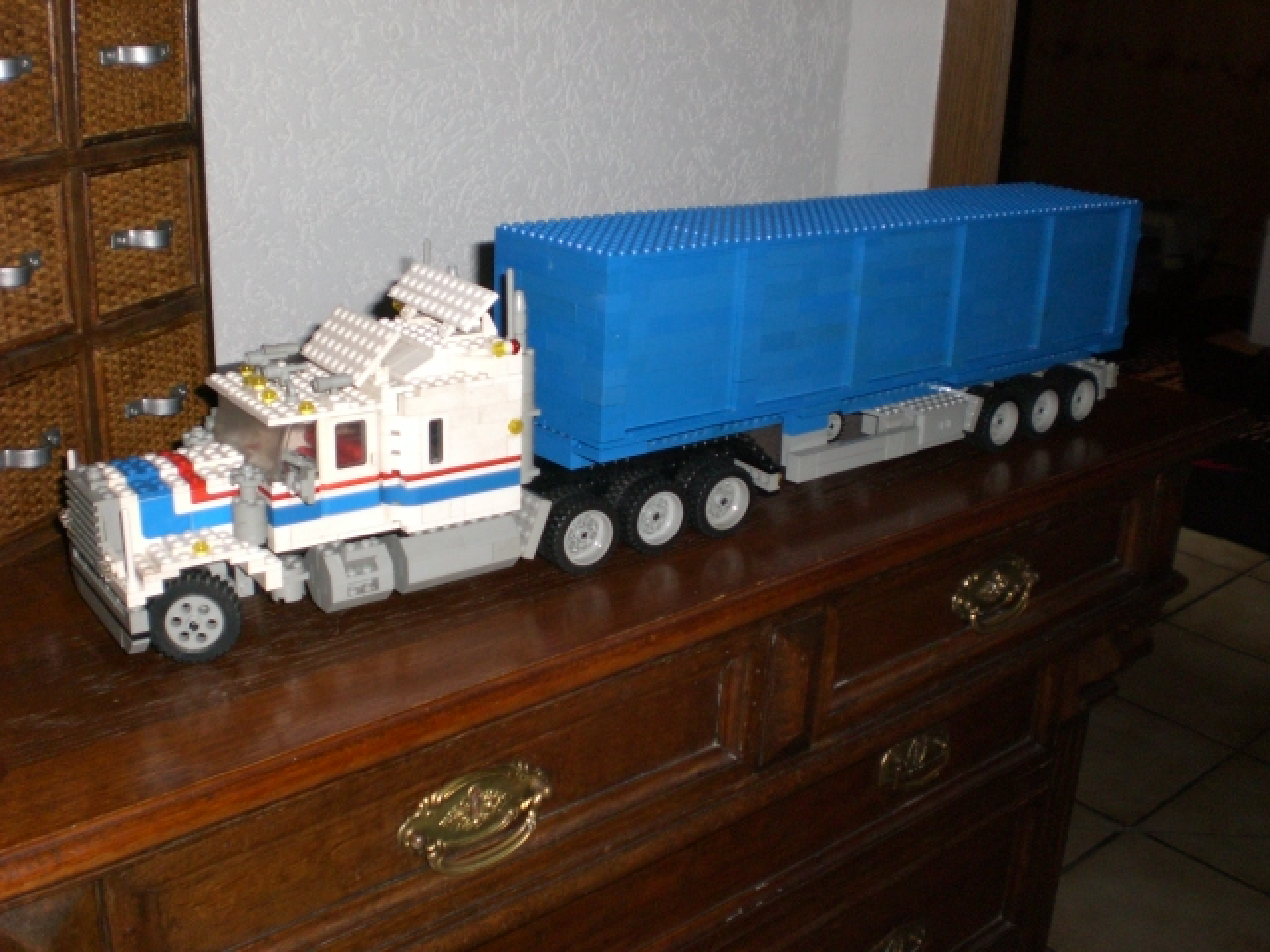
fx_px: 1394
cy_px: 476
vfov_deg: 37.7
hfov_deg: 49.0
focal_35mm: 38
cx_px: 635
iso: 200
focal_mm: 6.3
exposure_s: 1/60
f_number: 3.1
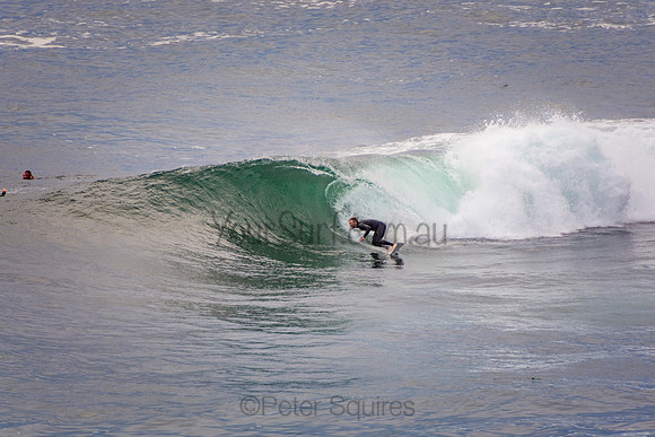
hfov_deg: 3.4
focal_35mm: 600
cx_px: 328
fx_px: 10919
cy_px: 218
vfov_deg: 2.3
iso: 500
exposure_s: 1/800
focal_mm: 400
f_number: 5.6
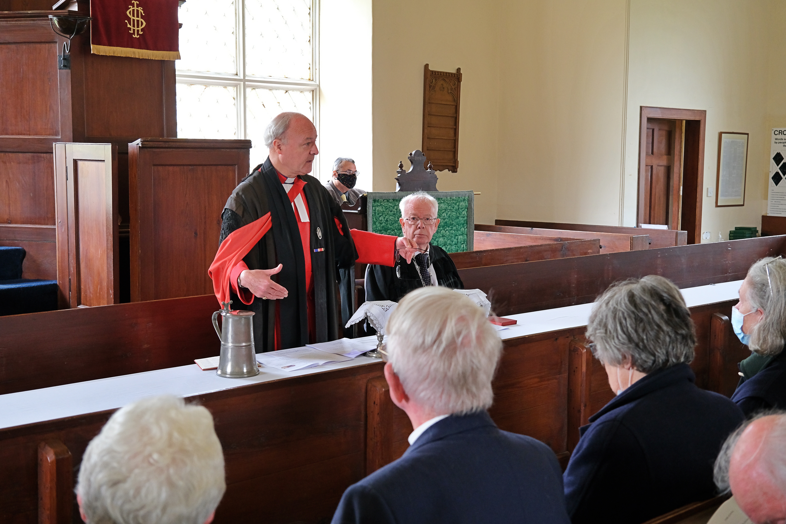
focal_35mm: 41
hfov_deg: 47.4
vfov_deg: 32.6
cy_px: 262
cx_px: 393
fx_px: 895
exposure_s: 1/40
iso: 1250
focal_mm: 27.5
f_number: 4.5
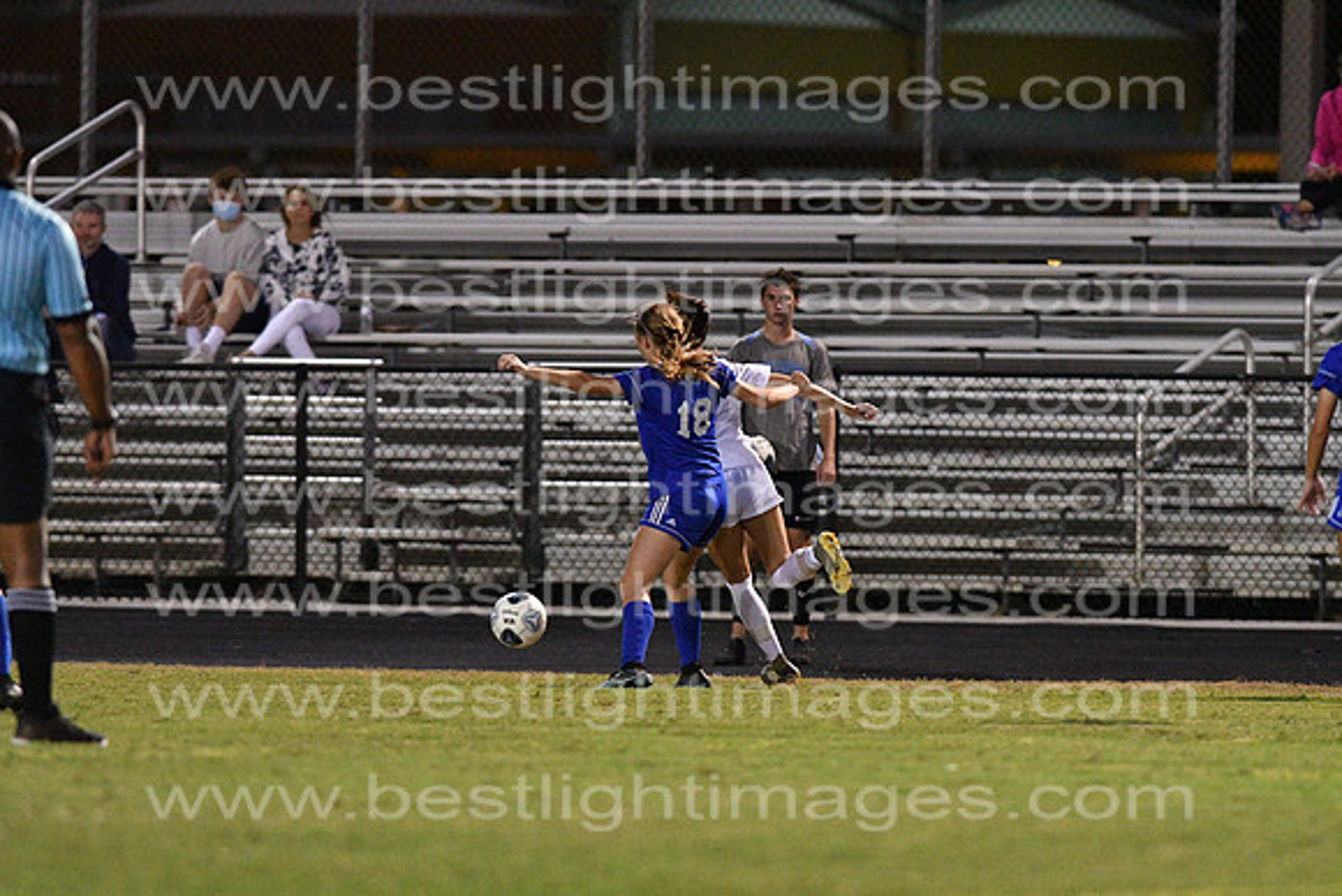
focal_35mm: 450
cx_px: 671
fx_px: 16778
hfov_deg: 4.6
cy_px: 448
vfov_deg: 3.1
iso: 10000
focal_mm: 300
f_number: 3.5
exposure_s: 1/640
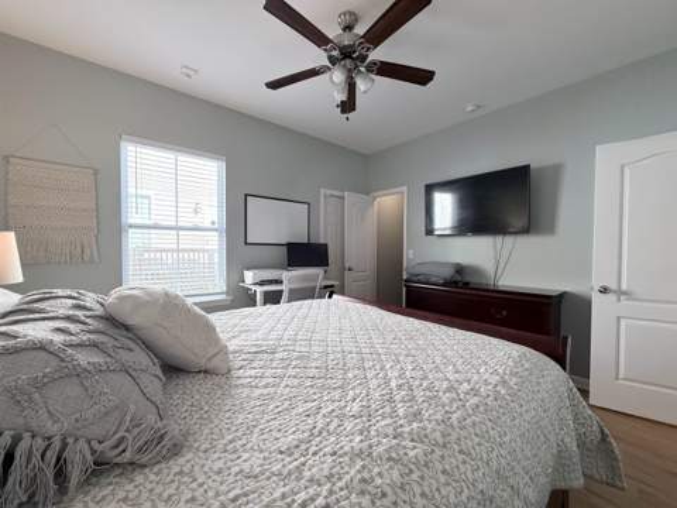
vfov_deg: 85.7
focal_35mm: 14
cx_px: 338
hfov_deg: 102.1
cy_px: 254
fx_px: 274
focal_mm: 2.22
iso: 200
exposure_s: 1/120
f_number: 2.2
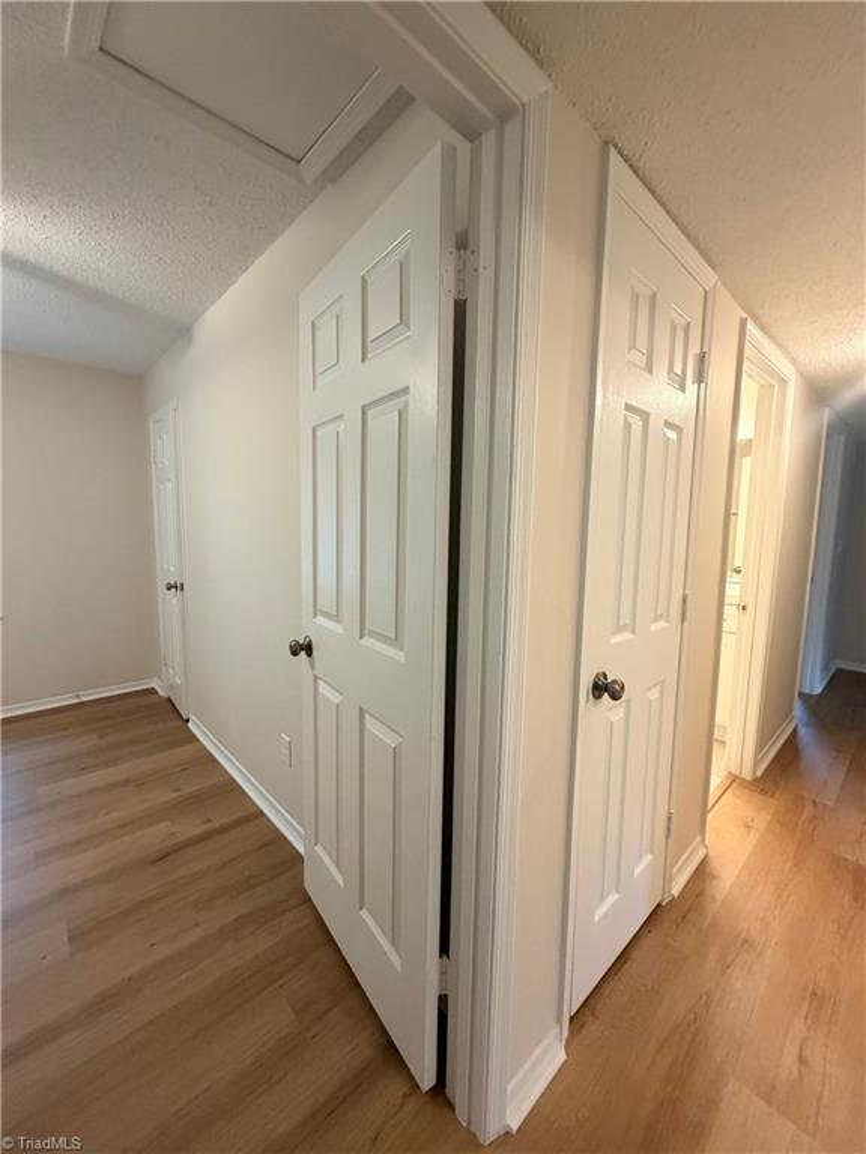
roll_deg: -1.7
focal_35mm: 14
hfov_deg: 85.7
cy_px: 577
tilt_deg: -6.4
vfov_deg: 102.1
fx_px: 467
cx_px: 433
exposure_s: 1/60
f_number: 2.2
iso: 400
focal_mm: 2.22
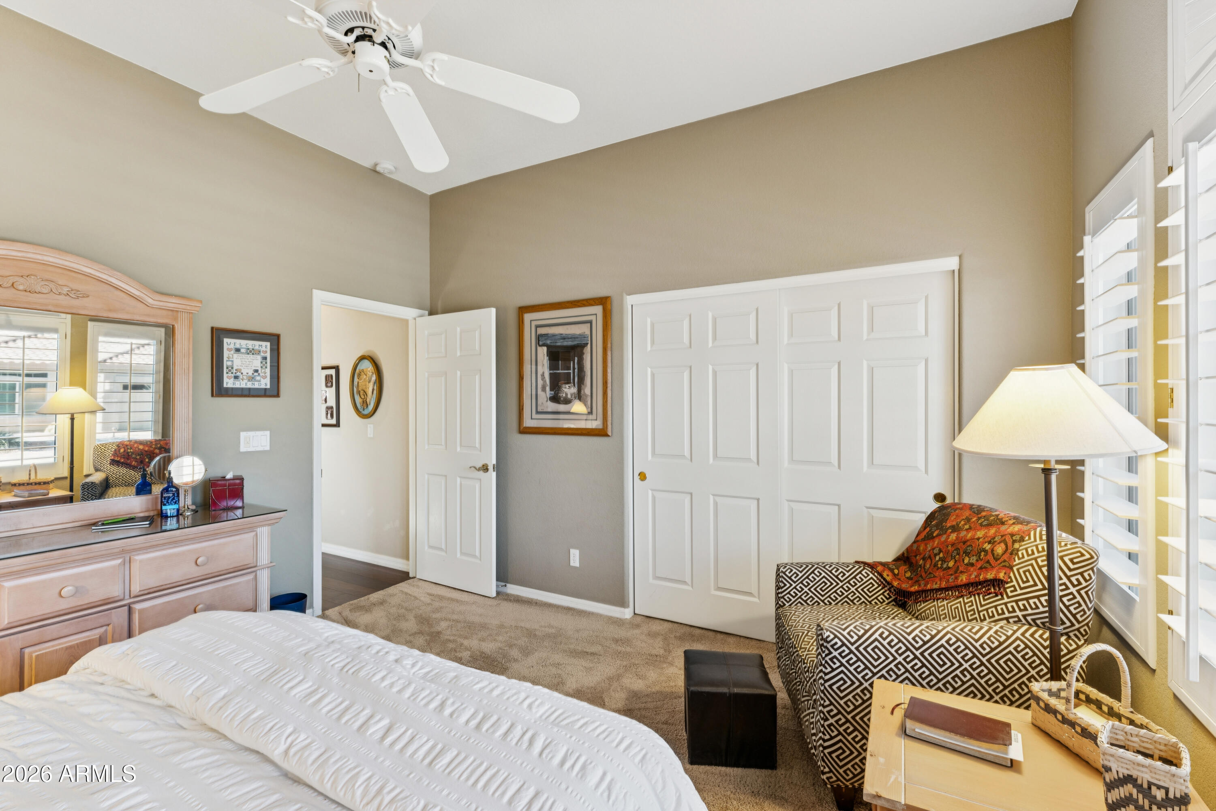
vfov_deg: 74.4
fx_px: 534
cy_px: 406
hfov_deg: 97.5
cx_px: 608
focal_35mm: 16
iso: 400
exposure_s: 1
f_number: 13
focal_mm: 15.8
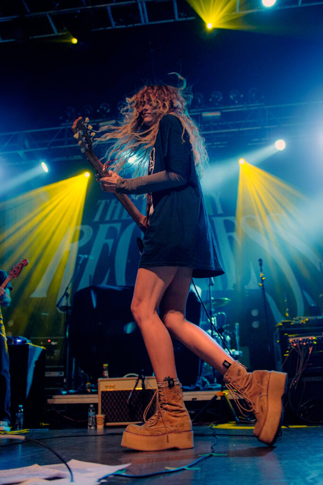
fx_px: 447
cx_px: 162
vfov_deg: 56.9
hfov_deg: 39.8
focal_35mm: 33
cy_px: 242
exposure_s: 1/200
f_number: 2.8
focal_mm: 33.2
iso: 2000
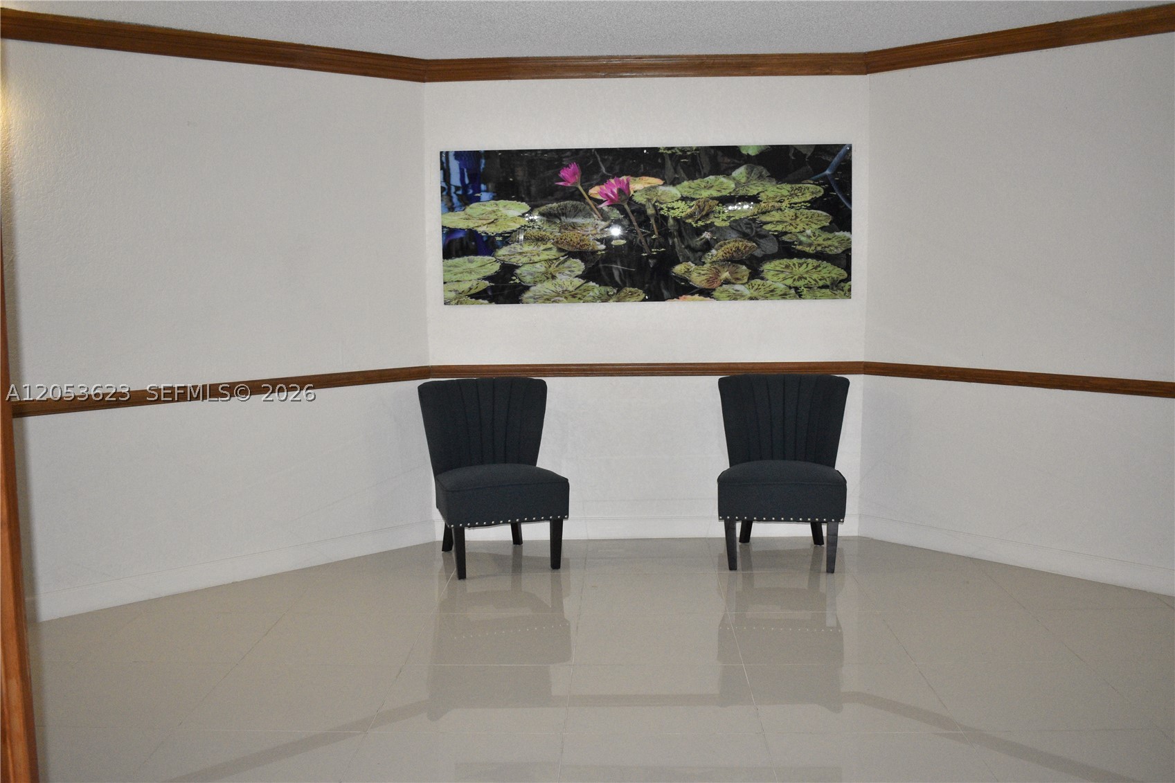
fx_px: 1175
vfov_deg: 36.9
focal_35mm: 36
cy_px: 392
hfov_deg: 53.1
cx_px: 588
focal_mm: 24
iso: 1600
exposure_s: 1/60
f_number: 3.8
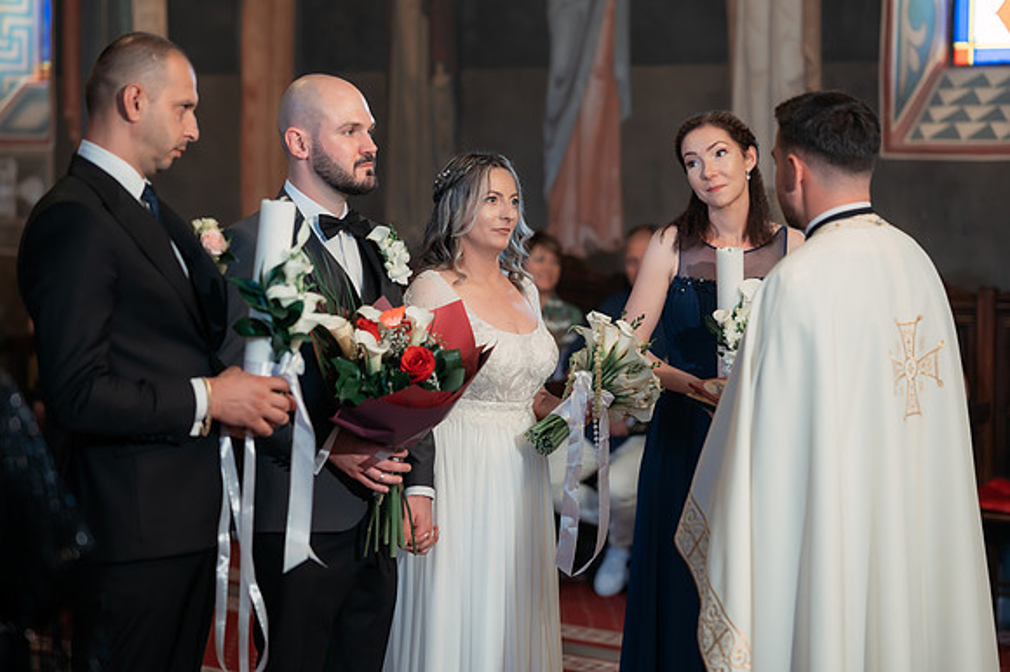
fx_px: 2585
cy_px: 357
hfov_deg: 22.1
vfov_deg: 14.8
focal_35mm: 92
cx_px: 493
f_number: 2.2
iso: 1600
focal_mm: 85
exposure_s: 1/200
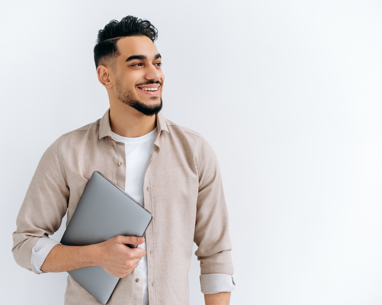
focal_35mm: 57
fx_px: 644
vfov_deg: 26.7
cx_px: 163
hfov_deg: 33.0
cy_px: 153
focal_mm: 50
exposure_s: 1/200
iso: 320
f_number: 2.8
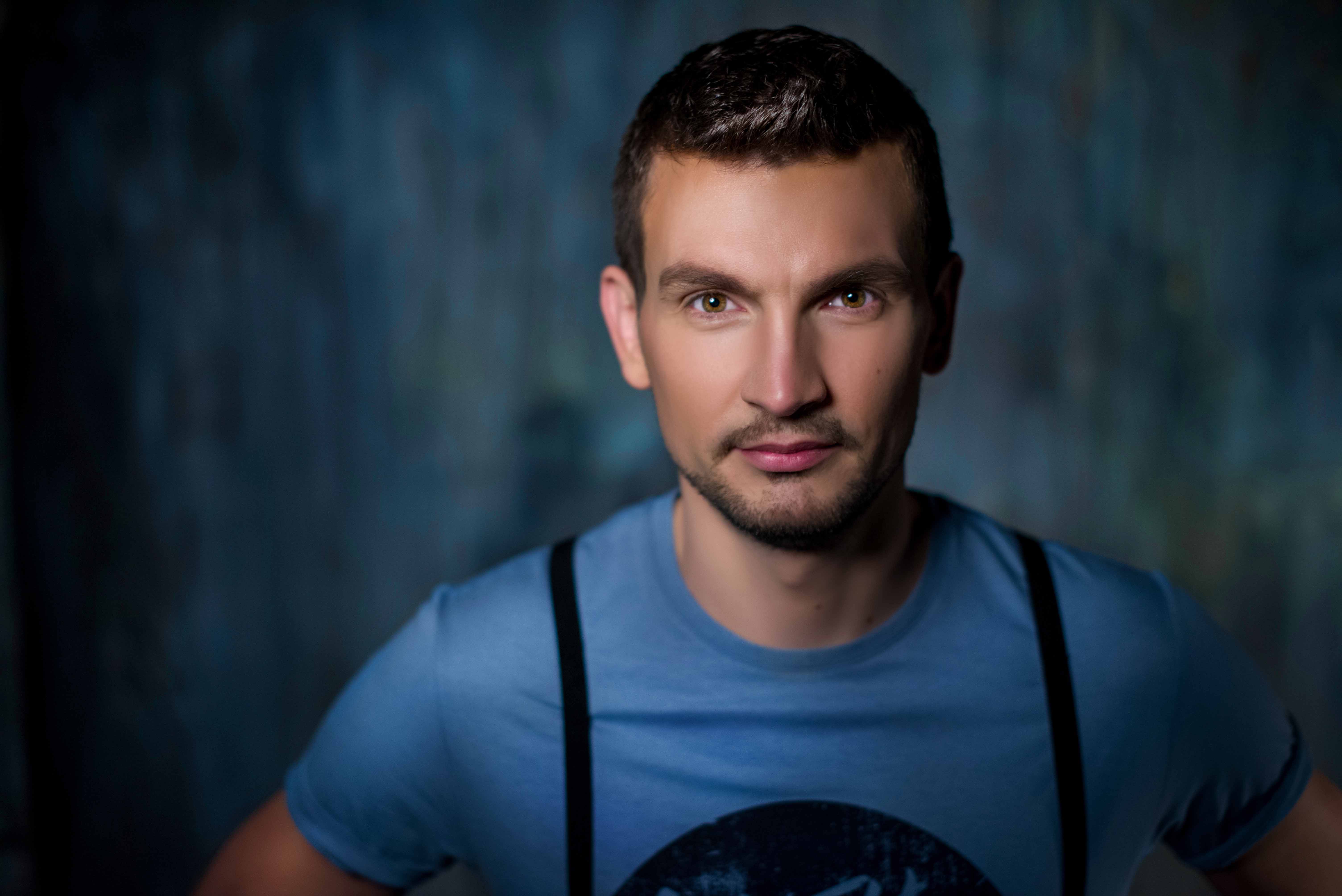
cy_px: 448
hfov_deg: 39.6
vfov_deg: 27.0
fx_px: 1865
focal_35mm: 50
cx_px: 671
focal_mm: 50
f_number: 2.2
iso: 1000
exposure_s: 1/125
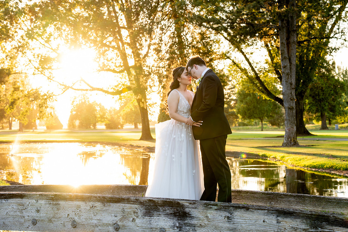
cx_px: 174
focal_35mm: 76
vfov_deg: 17.9
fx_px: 734
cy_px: 116
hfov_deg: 26.7
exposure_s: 1/320
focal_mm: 51
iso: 500
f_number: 4
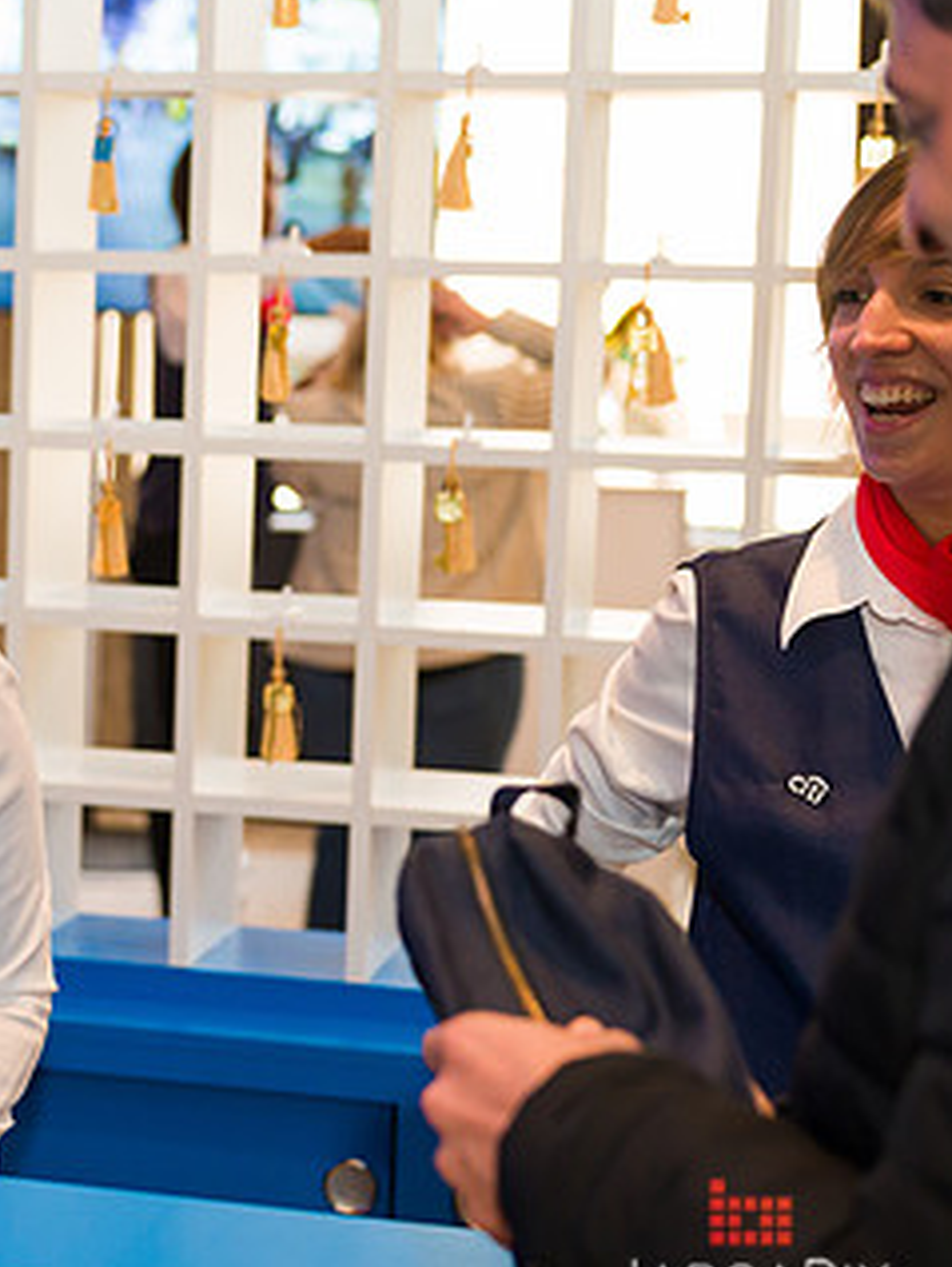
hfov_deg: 15.7
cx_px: -163
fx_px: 3332
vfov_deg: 21.5
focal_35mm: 91
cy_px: 618
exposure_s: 1/200
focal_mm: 52
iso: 1600
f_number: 4
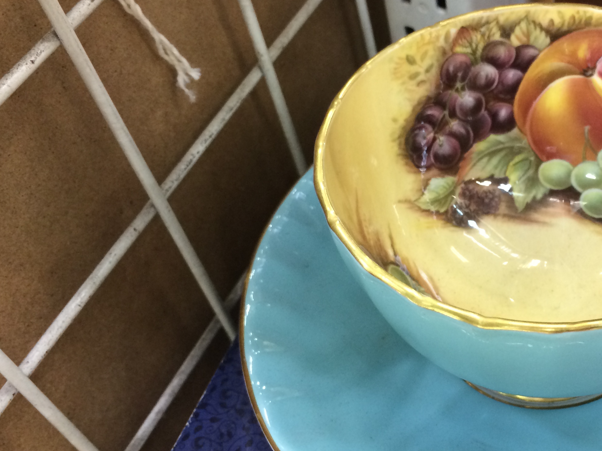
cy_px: 263
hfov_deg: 38.1
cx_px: 488
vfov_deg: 30.2
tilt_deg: -52.1
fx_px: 835
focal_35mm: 48
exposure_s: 1/33
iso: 160
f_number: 2.2
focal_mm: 4.15
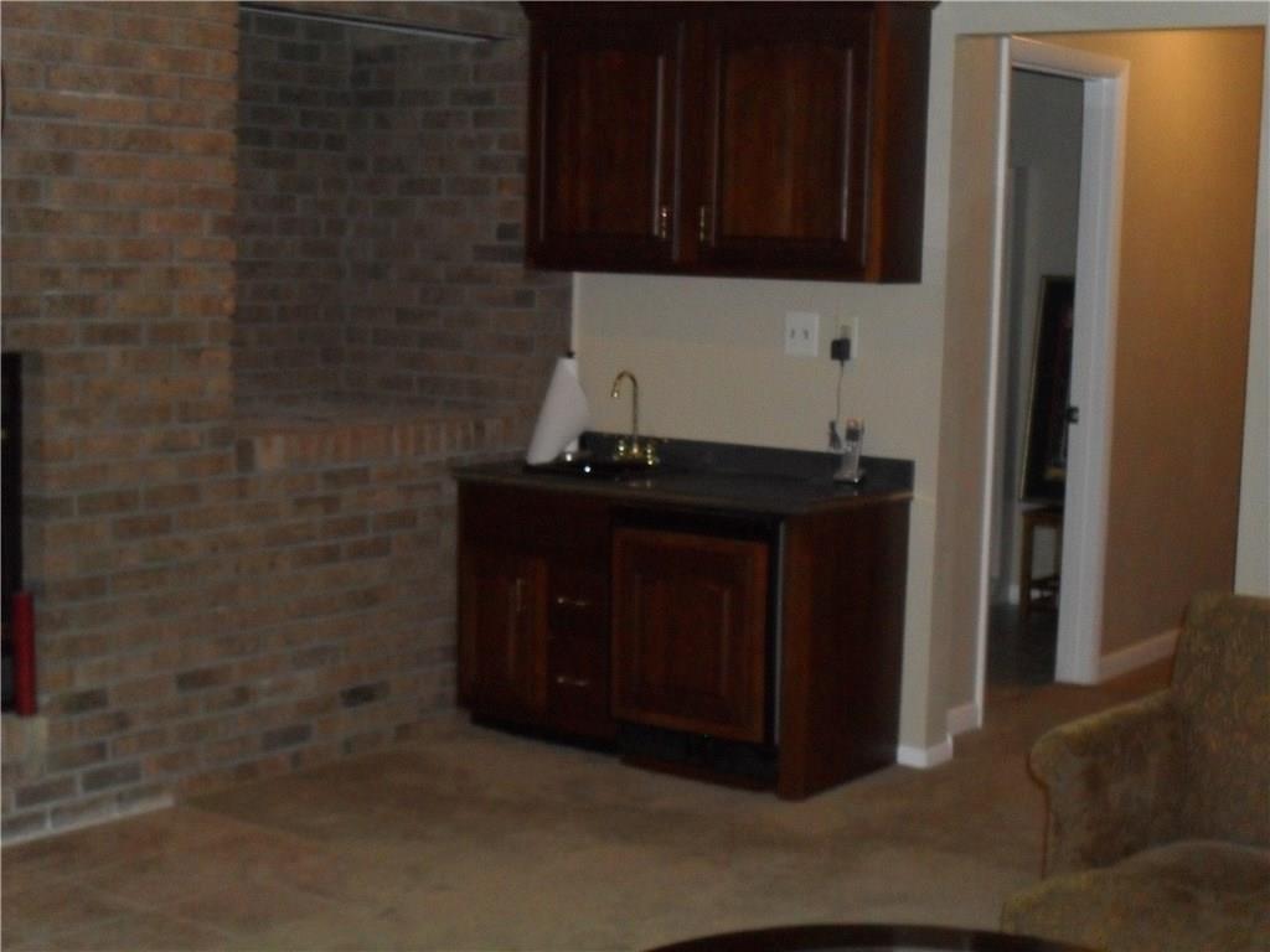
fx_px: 2091
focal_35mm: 57
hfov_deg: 33.8
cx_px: 635
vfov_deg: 25.7
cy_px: 476
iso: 400
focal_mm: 10.1
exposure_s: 1/60
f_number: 4.3
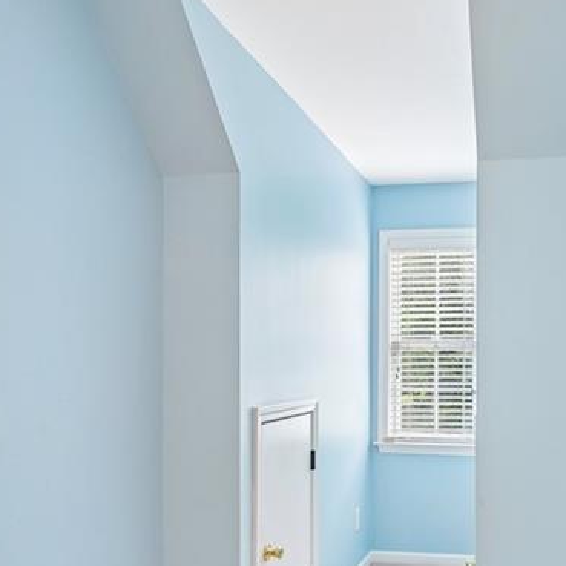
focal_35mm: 33
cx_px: 426
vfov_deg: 49.1
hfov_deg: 47.8
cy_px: 363
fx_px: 610
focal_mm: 14
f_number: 8
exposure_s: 1/5
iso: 320
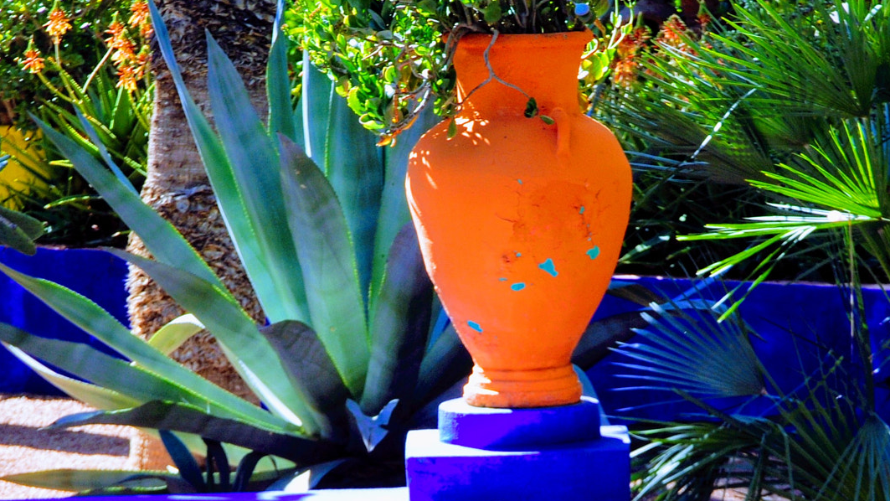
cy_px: 456
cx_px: 524
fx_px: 7009
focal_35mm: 297
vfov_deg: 4.1
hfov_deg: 7.3
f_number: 9
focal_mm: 98
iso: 200
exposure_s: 1/125
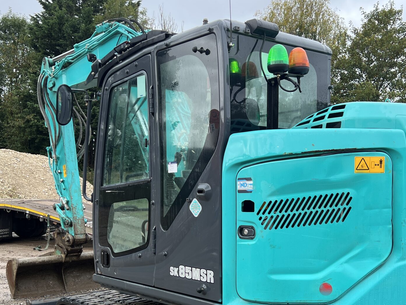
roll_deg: -0.2
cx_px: 229
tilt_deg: -3.3
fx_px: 563
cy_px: 230
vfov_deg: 29.8
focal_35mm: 48
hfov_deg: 39.6
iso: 50
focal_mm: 5.7
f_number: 1.5
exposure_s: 1/476
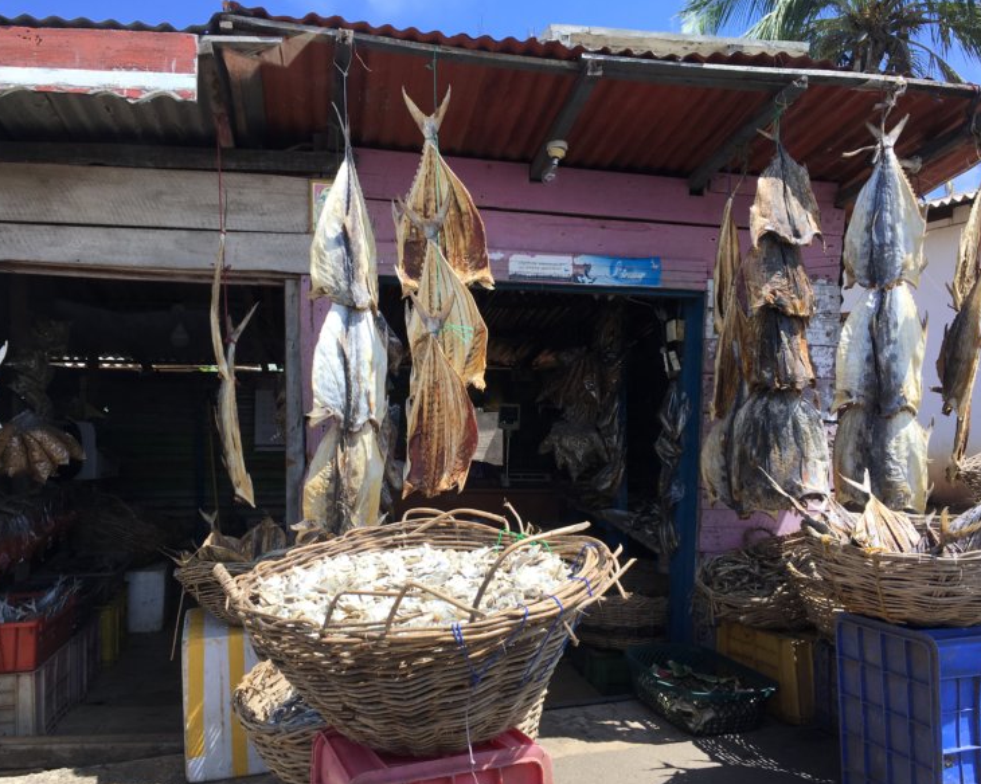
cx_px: 456
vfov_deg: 47.1
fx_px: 900
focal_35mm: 31
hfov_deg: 57.1
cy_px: 397
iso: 25
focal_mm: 4.15
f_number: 2.2
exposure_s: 1/252
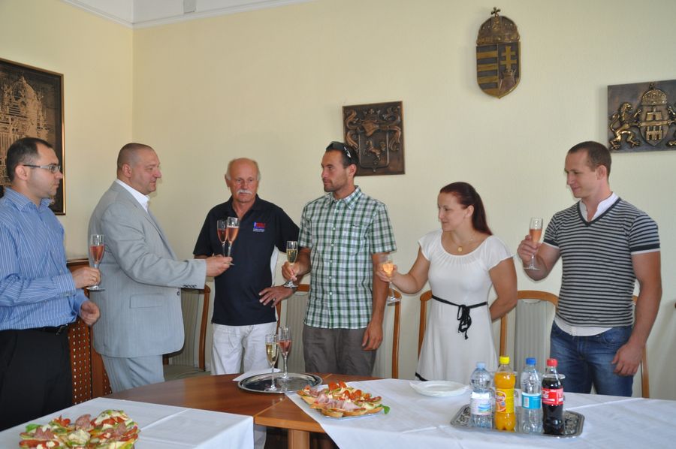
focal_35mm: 33
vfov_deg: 39.9
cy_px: 224
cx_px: 338
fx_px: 619
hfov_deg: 57.3
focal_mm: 22
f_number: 3.5
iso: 800
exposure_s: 1/60
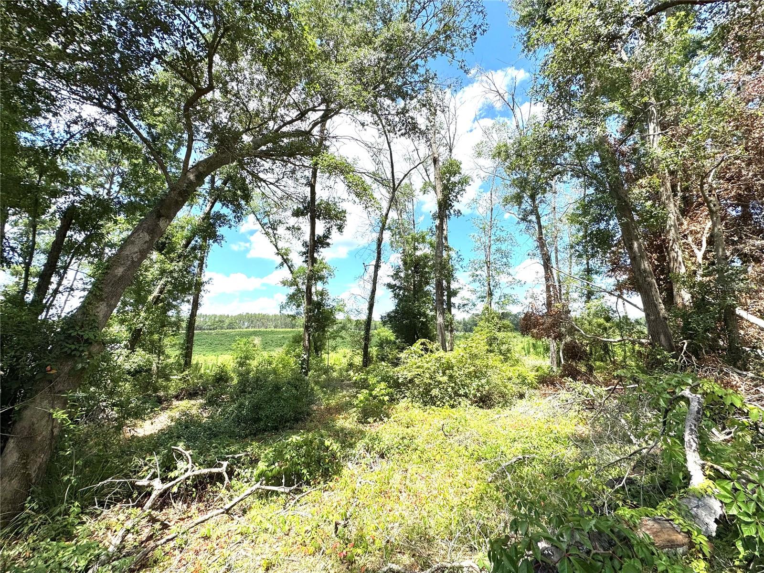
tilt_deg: +8.4
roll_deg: +0.1
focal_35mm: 14
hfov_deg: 102.1
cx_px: 382
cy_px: 286
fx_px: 309
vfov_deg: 85.7
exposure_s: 1/1672
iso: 40
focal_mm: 2.22
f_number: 2.2
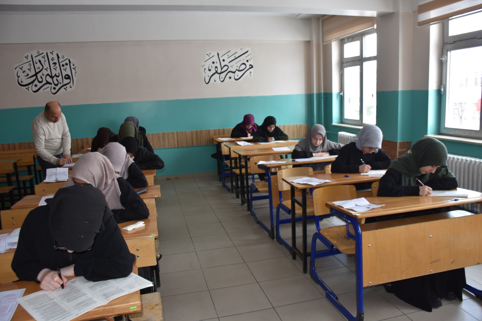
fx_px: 361
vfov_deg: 47.9
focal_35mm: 27
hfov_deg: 67.4
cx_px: 241
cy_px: 160
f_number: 5
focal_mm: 18
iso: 400
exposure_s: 1/250
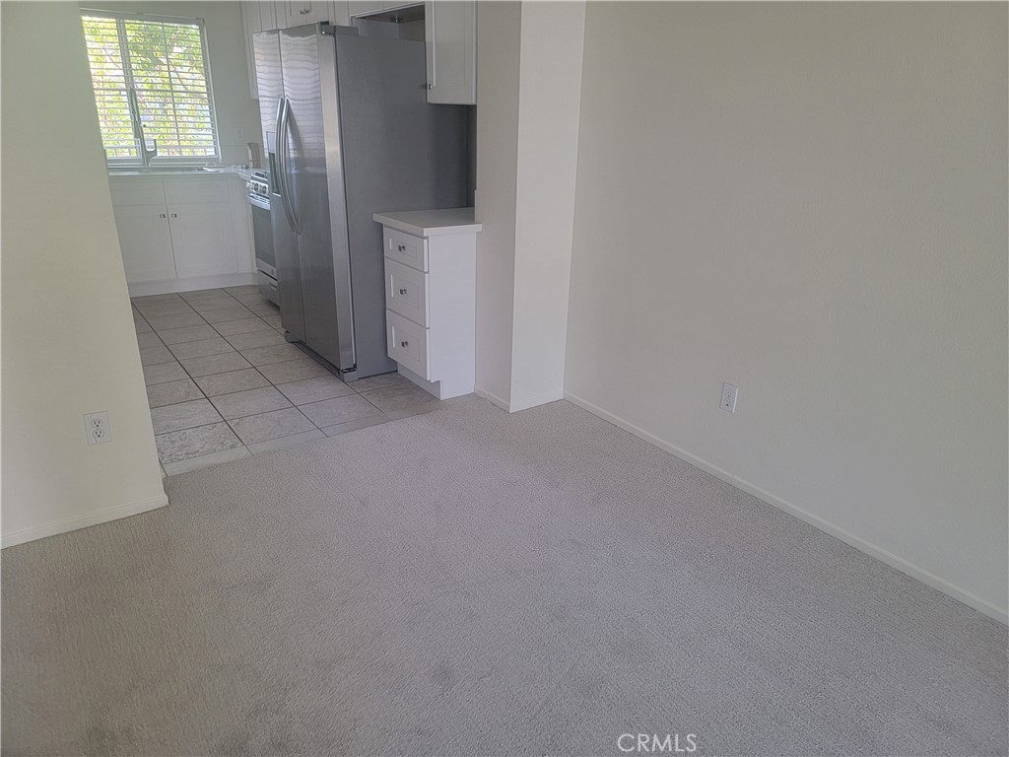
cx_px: 504
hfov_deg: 71.6
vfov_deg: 56.8
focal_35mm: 24
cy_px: 378
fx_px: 700
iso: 200
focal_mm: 6.7
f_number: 1.8
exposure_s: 1/40
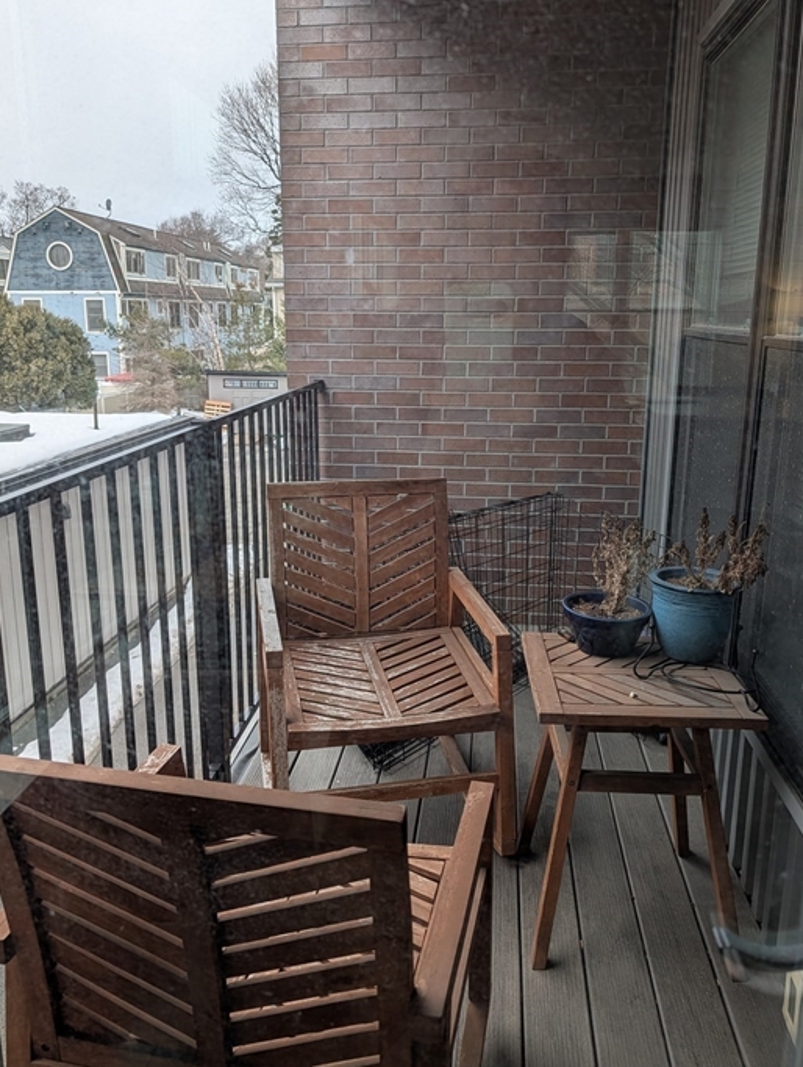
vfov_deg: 65.2
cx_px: 414
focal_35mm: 27
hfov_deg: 51.4
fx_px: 833
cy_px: 516
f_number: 1.68
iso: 21
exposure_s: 1/172
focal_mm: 6.9
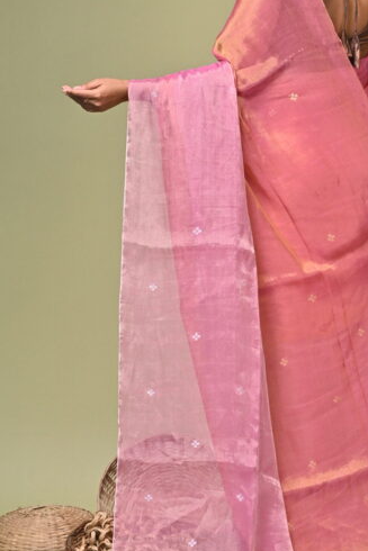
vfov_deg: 13.2
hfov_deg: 8.8
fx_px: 2390
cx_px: 284
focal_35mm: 156
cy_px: 207
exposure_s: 1/160
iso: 400
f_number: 7.1
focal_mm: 85
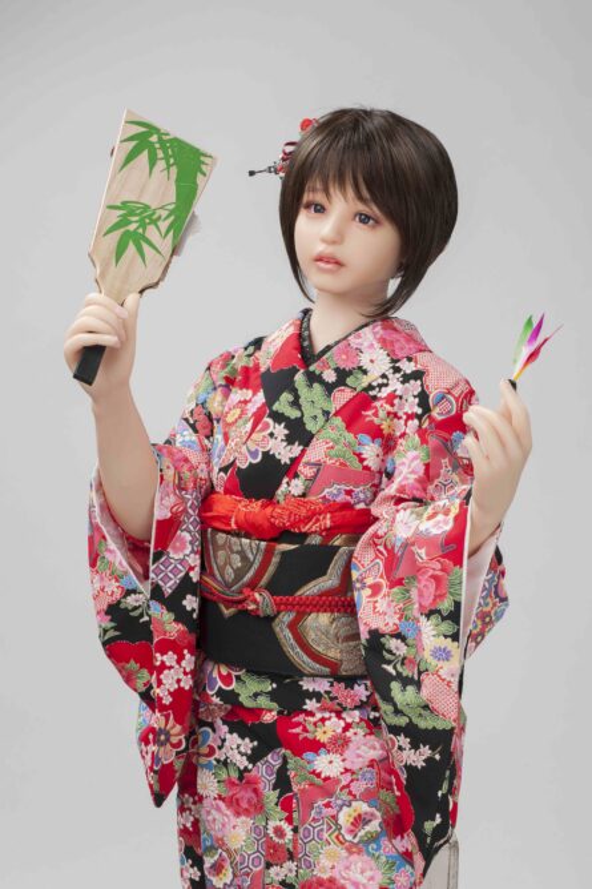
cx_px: 296
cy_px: 444
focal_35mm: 85
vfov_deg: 23.9
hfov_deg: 16.1
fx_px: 2098
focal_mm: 85
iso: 100
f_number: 16
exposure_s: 1/125
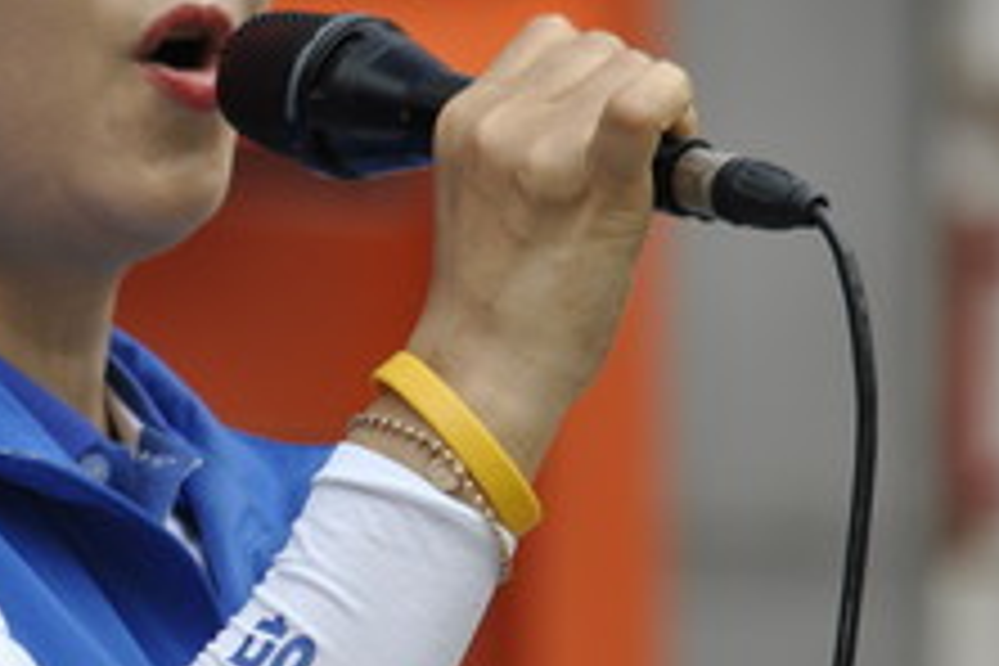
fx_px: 22503
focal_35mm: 811
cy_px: 320
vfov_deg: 1.7
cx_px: 86
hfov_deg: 2.5
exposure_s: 1/800
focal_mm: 200
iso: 200
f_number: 5
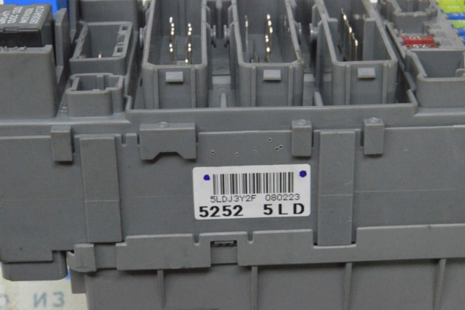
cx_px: 230
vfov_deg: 16.3
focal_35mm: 84
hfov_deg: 24.3
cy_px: 154
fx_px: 1078
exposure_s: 1/15
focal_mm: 55
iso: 6400
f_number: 20
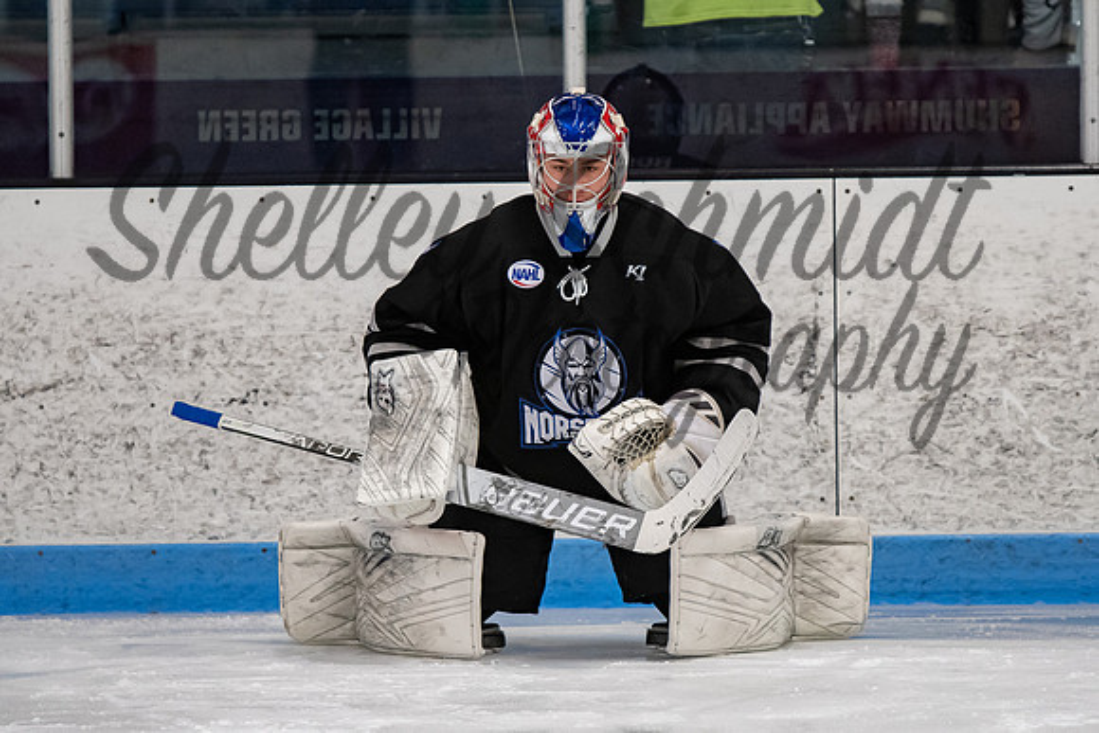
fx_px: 11468
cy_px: 403
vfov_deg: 3.7
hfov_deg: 5.5
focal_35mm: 376
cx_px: 563
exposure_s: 1/800
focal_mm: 200
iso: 2000
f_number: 3.2
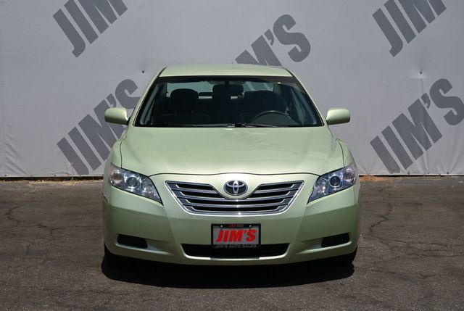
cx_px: 232
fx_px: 775
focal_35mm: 60
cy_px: 156
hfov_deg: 33.3
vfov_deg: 22.7
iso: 100
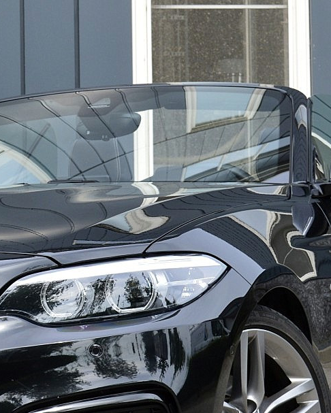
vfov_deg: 13.4
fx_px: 1750
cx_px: 27
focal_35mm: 143
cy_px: 291
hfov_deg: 10.7
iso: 400
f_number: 10
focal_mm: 38
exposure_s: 1/200
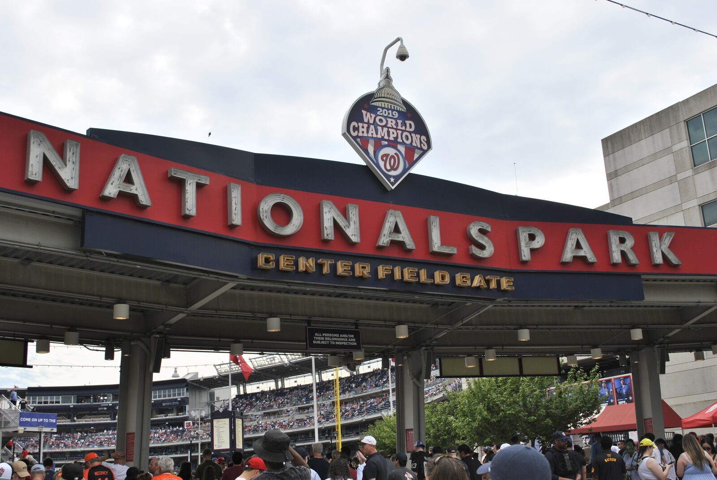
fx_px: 837
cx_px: 358
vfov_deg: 32.0
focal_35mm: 42
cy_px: 240
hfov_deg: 46.3
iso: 100
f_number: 9
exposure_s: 1/200
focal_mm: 28
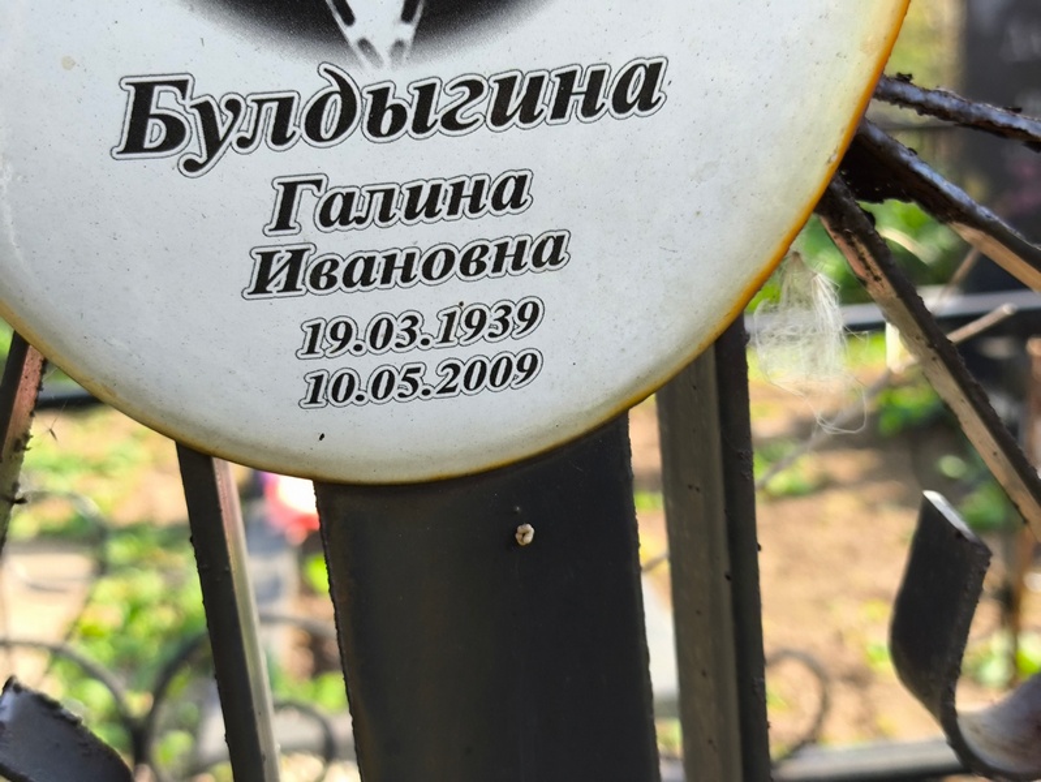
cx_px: 520
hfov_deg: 38.2
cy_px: 391
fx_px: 1504
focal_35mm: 50
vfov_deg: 29.1
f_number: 1.7
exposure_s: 1/200
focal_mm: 4.71
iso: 50
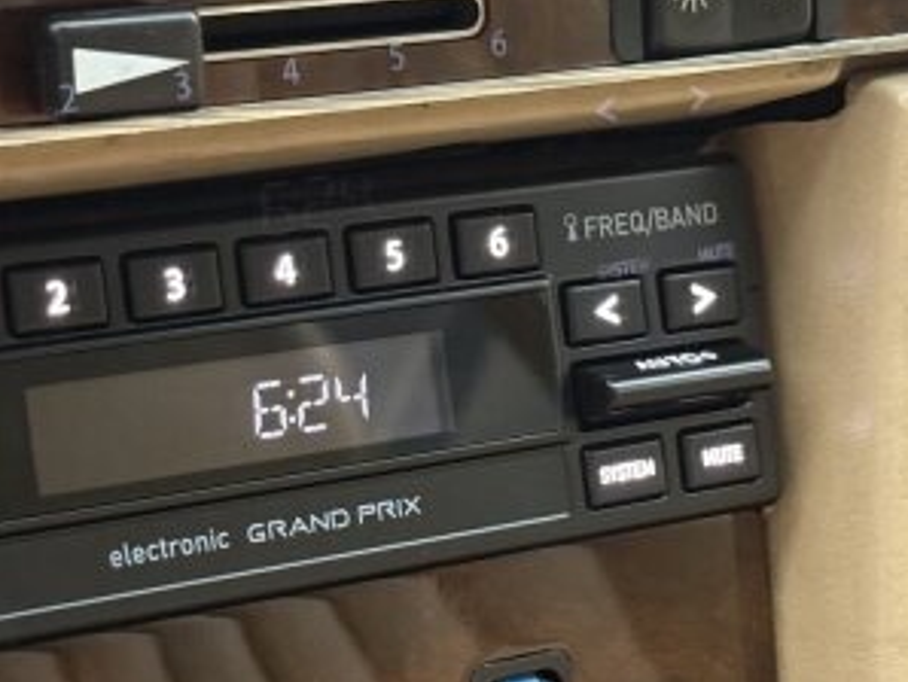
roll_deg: -1.0
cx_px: 436
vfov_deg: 14.4
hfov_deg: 19.1
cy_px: 426
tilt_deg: -17.9
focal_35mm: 103
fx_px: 2704
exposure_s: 1/26
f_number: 1.78
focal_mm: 6.76
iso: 800
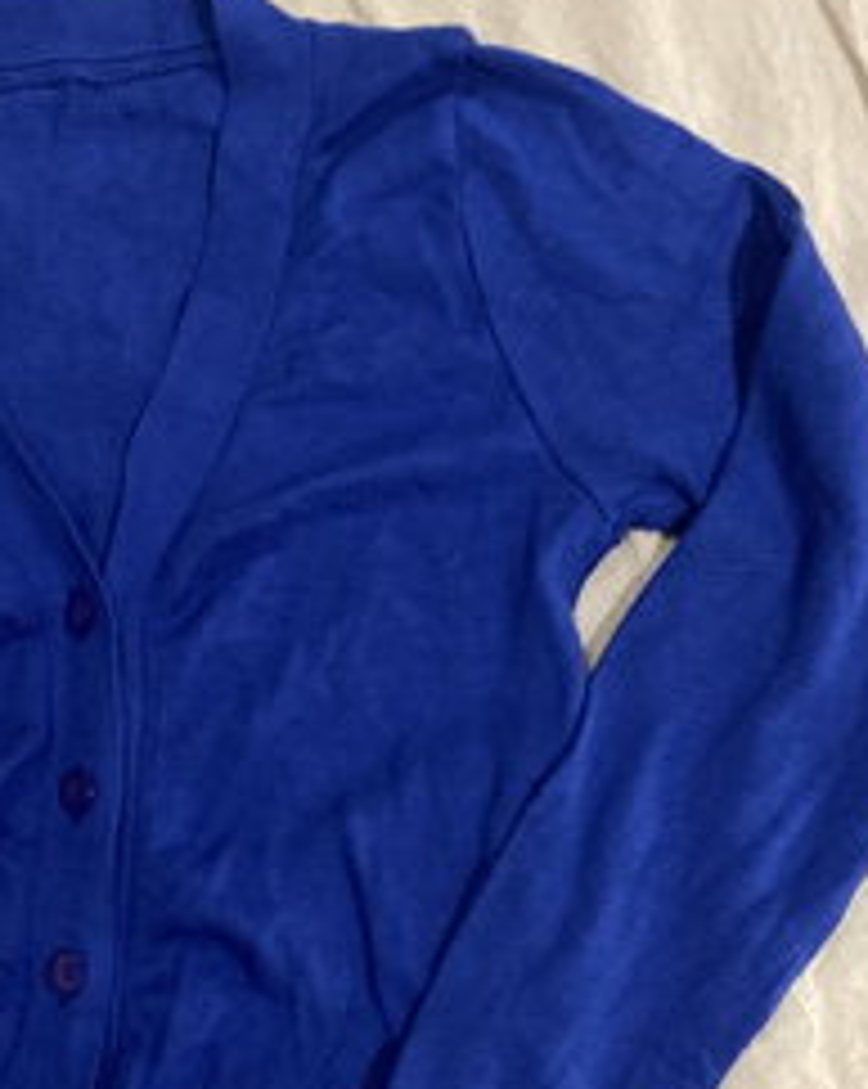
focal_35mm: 56
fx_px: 1802
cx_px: 94
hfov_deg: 26.2
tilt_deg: -82.9
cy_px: 880
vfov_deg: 32.6
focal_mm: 4.25
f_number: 1.8
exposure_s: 1/25
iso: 500
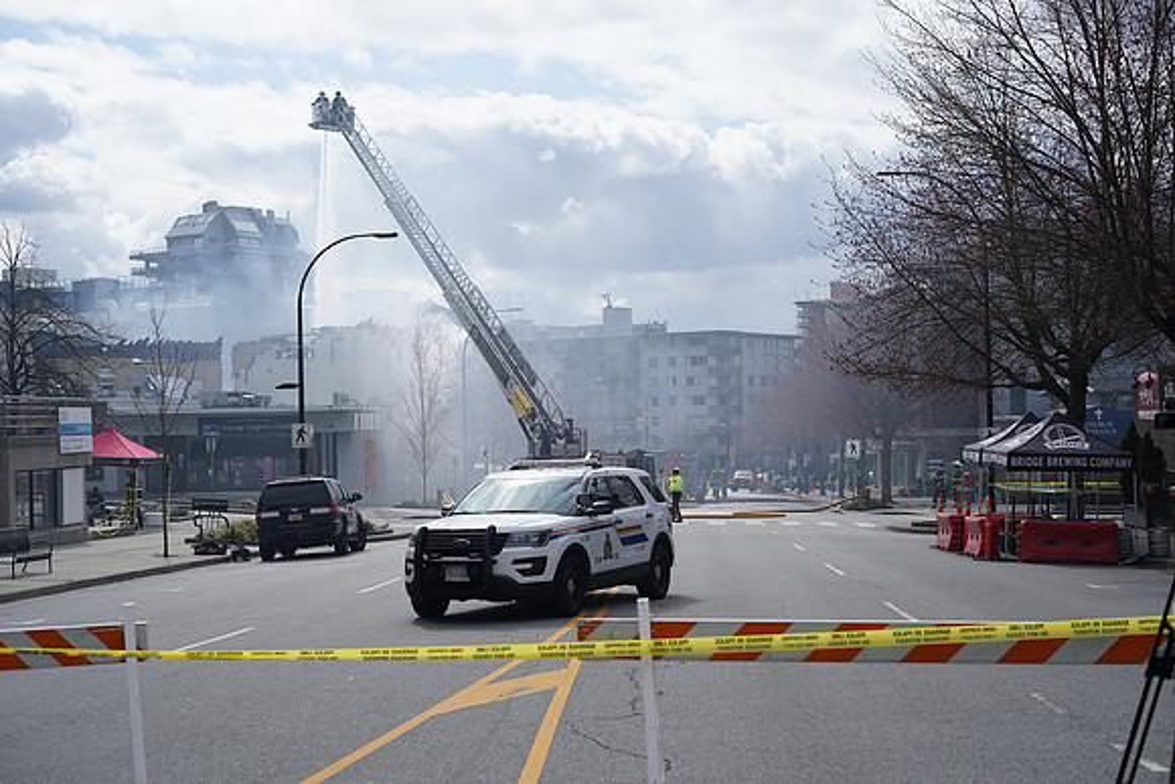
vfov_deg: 27.0
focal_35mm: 50
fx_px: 1632
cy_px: 392
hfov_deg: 39.6
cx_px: 588
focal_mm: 50
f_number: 3.5
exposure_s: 1/2500
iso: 125
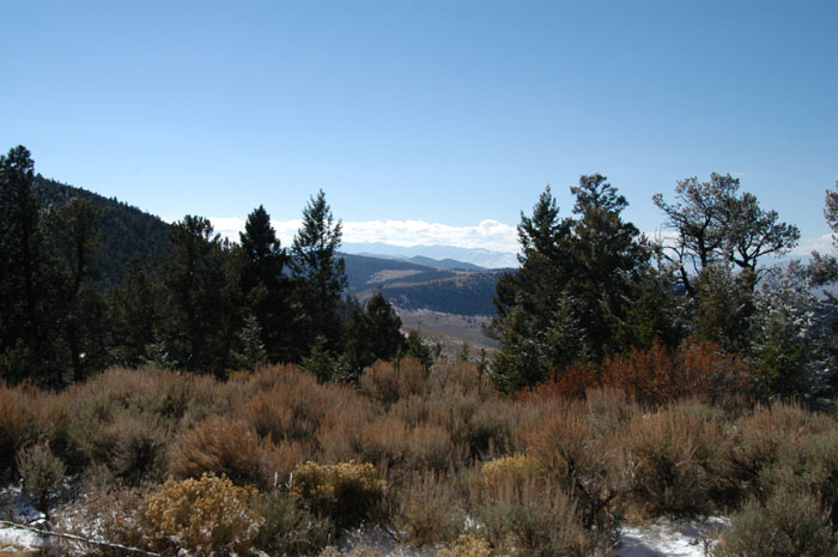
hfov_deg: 53.2
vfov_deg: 36.8
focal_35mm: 36
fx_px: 837
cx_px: 419
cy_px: 278
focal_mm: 24
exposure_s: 1/500
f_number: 11
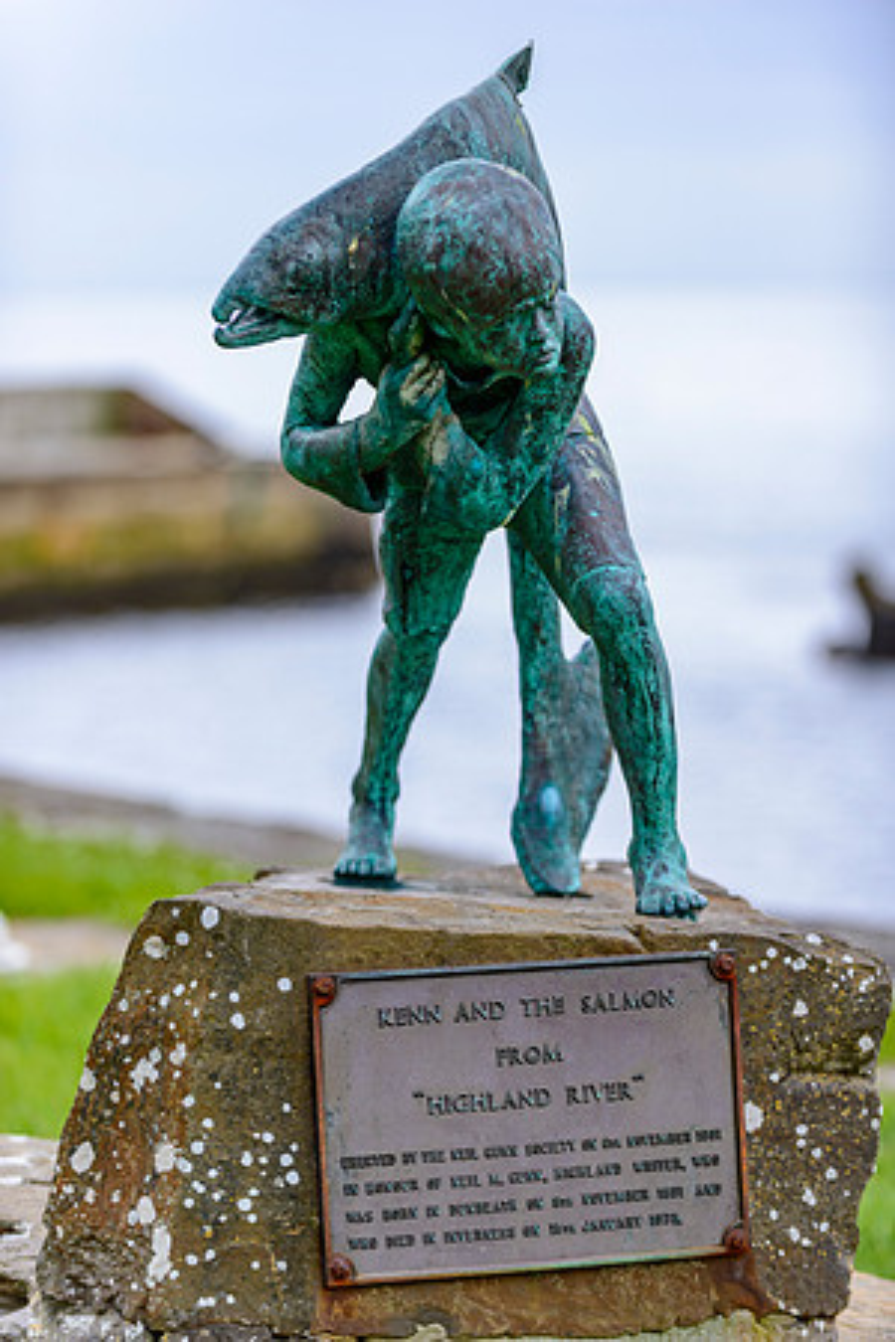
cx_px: 448
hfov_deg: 10.5
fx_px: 4848
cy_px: 671
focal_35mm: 130
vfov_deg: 15.8
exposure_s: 1/2000
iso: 320
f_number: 2.8
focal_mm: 130
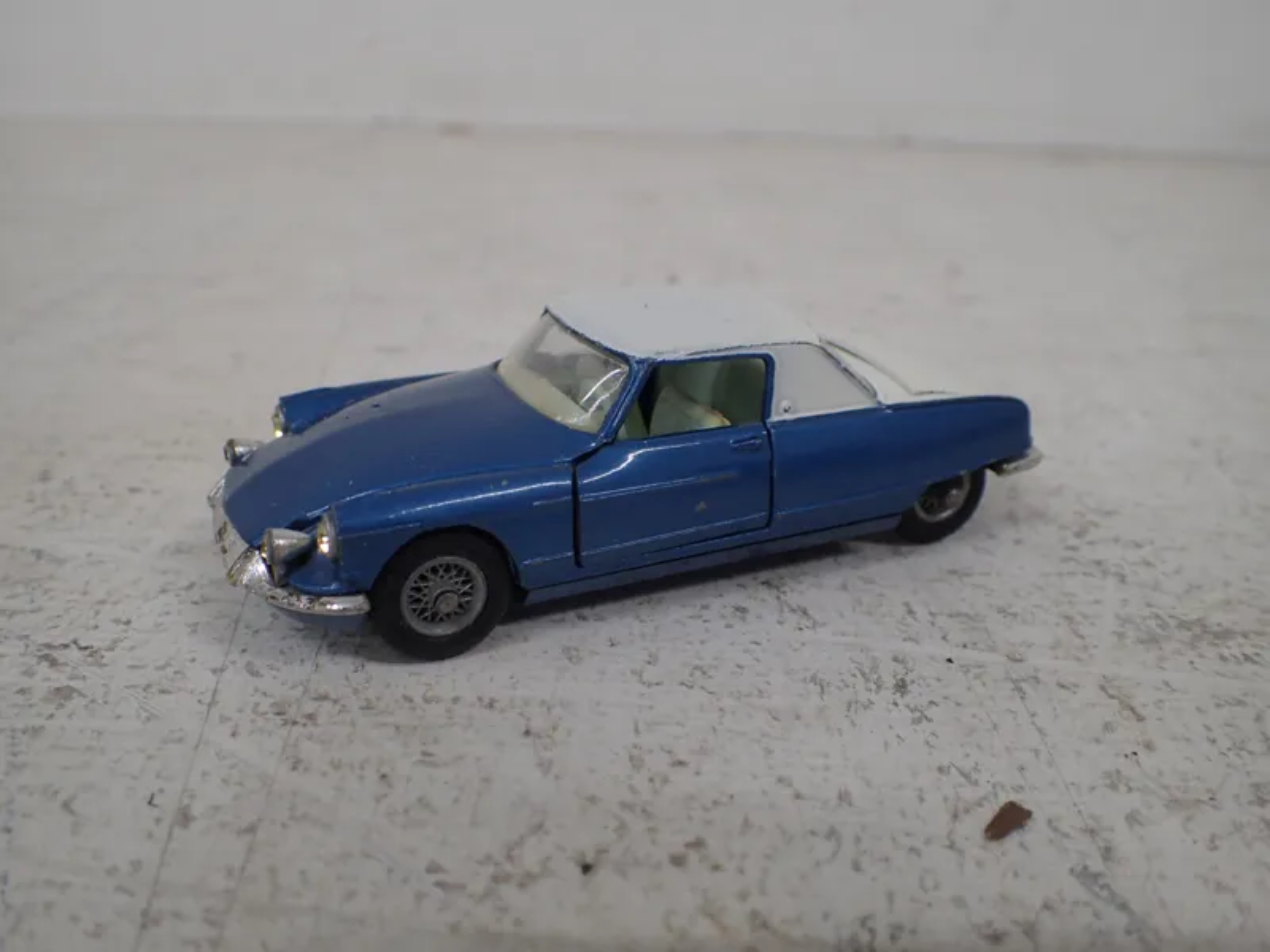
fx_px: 1101
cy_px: 476
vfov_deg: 46.8
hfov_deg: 60.0
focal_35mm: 30
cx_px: 635
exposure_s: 1/125
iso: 200
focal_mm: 5.5
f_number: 2.3
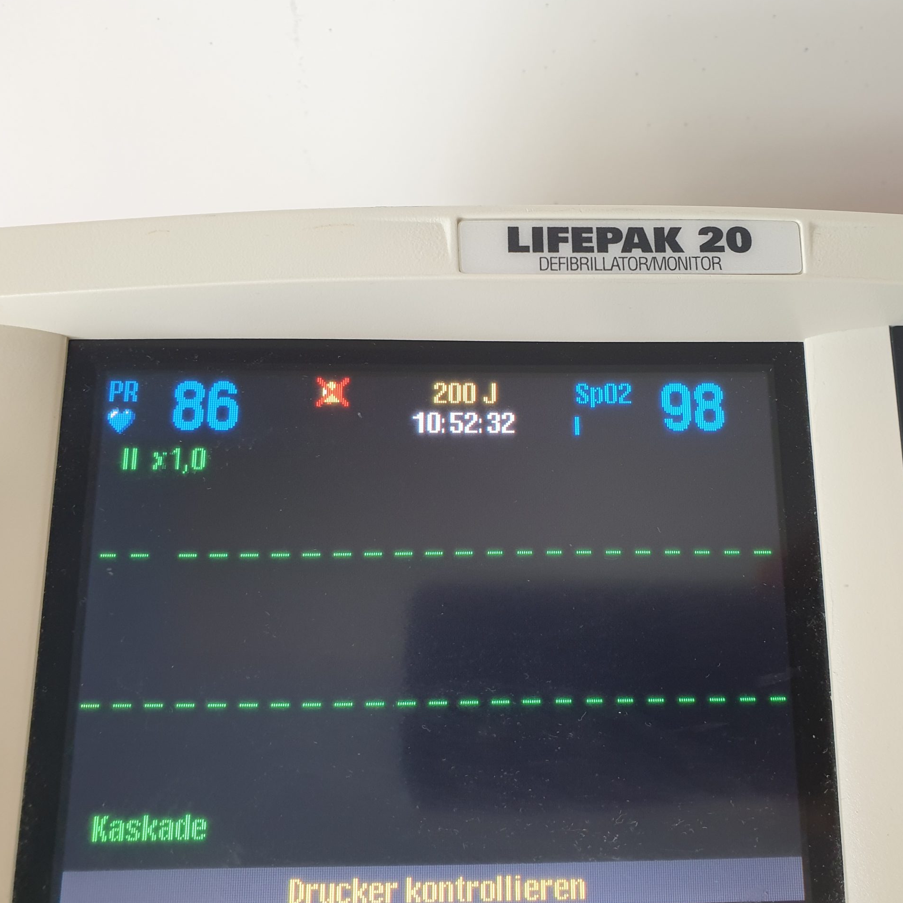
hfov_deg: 52.2
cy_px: 451
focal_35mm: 31
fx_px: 915
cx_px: 536
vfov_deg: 52.5
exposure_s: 1/50
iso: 160
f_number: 2.4
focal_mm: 4.3
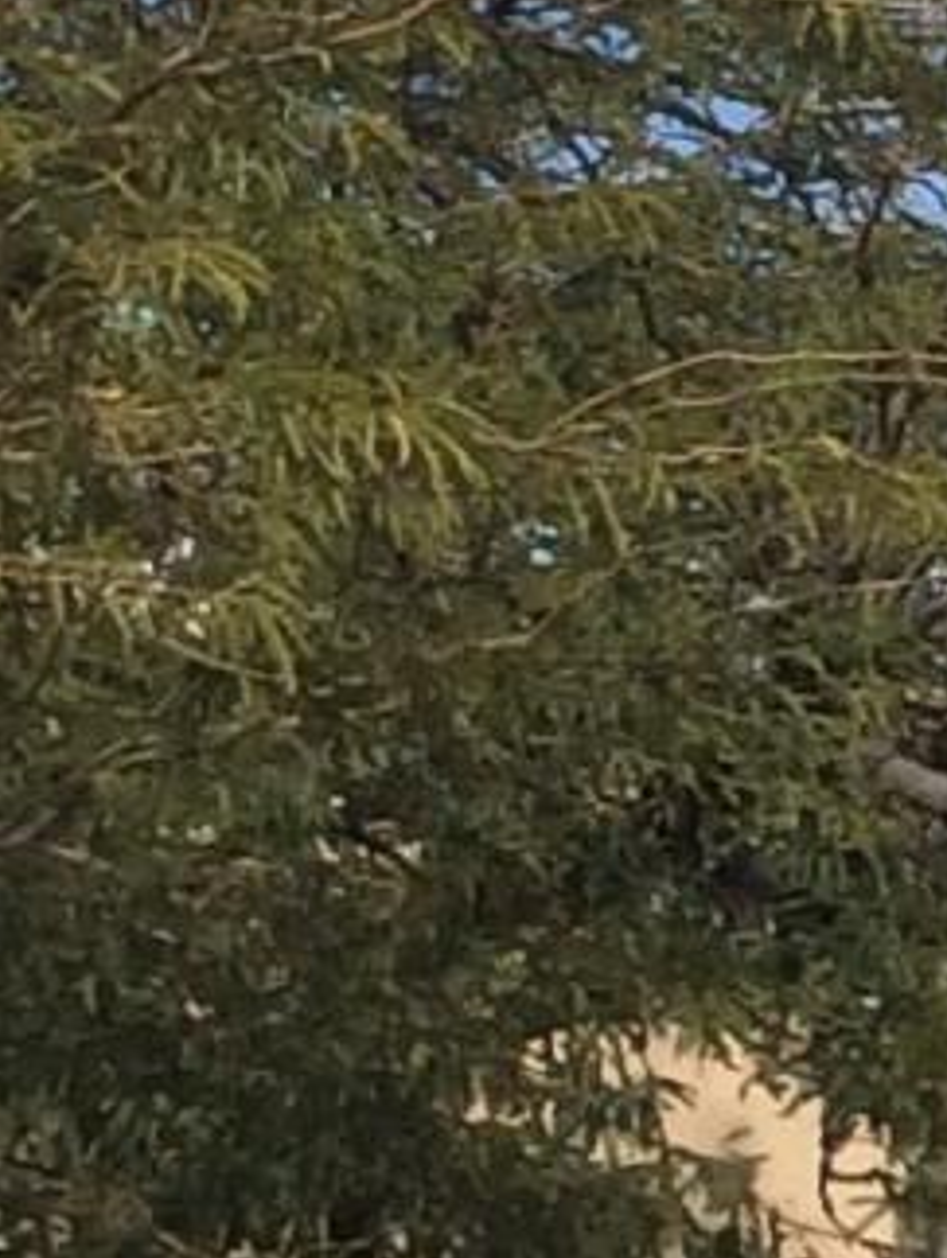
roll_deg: +0.2
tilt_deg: +13.7
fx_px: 9793
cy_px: 97
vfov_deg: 7.3
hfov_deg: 4.8
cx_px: 4408
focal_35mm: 269
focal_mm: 4.15
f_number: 2.2
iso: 32
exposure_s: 1/3165
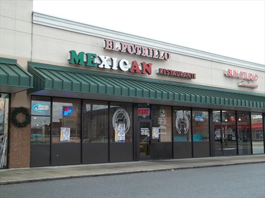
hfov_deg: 41.2
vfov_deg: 31.5
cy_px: 99
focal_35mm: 46
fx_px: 352
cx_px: 132
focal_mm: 8.3
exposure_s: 1/100
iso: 64
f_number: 3.7
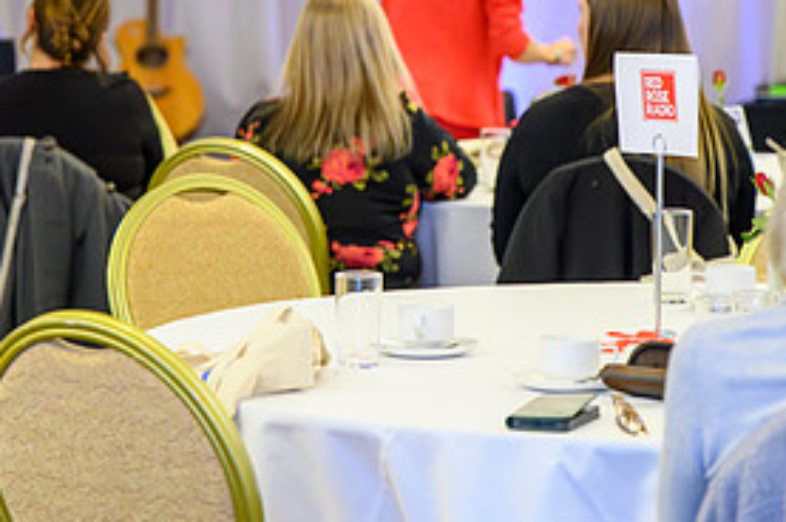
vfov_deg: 8.2
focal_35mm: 166
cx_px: 367
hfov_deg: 12.4
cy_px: 11
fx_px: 3620
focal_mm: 77
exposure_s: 1/200
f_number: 2.8
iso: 12800
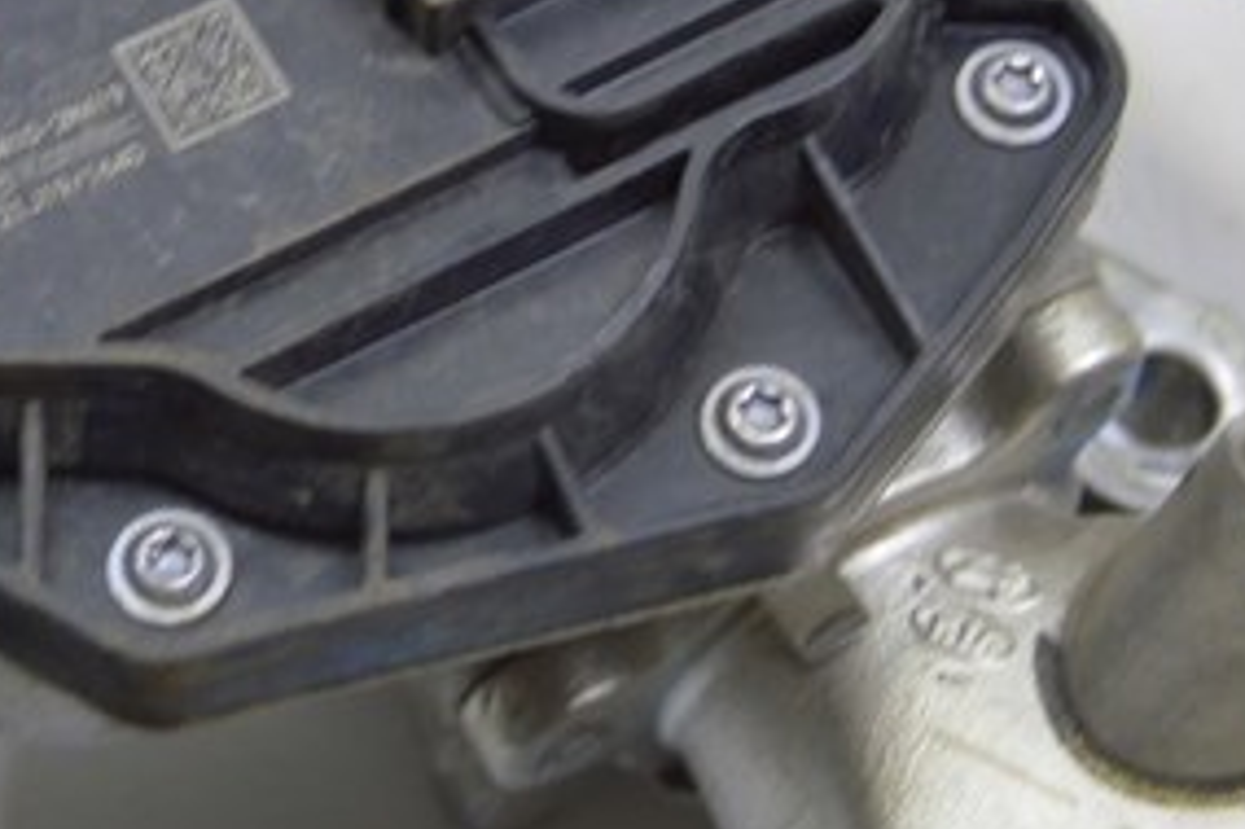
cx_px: 390
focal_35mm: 142
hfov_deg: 14.4
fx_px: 4908
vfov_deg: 9.6
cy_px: 33
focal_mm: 42
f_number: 5.6
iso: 400
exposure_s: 1/20
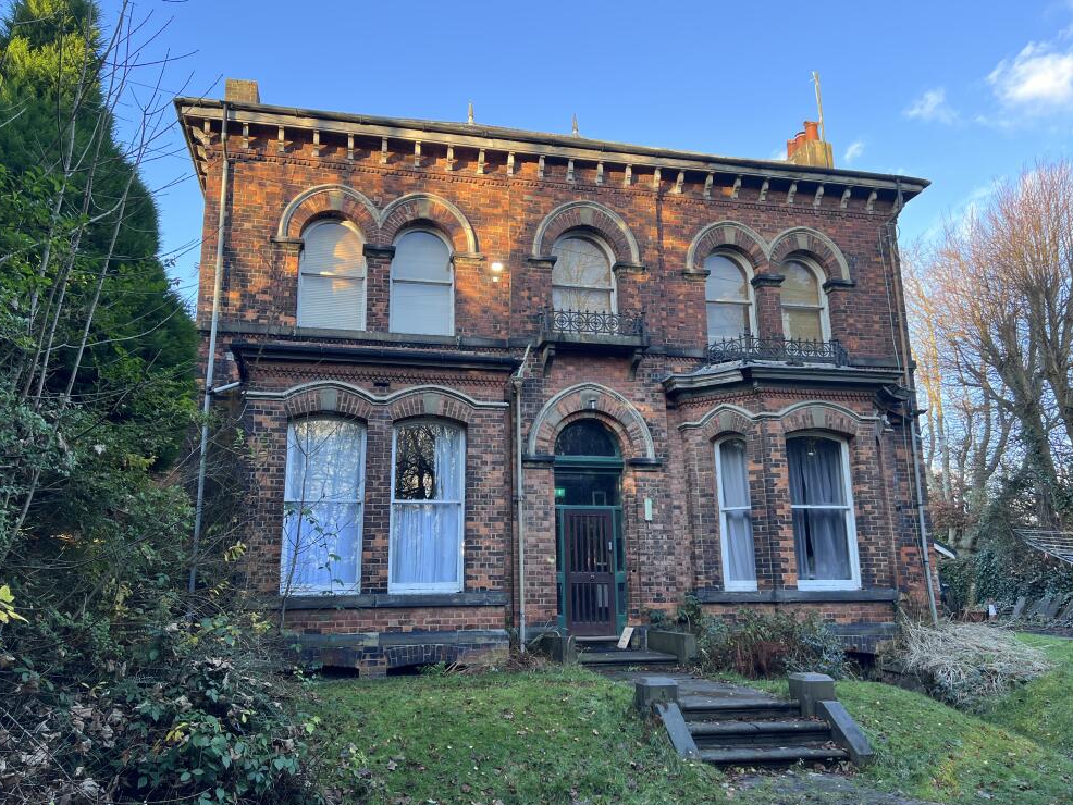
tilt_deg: +12.5
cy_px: 400
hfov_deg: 65.3
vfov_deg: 51.4
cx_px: 528
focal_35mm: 27
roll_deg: +0.7
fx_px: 837
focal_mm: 5.7
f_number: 1.5
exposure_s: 1/183
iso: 40
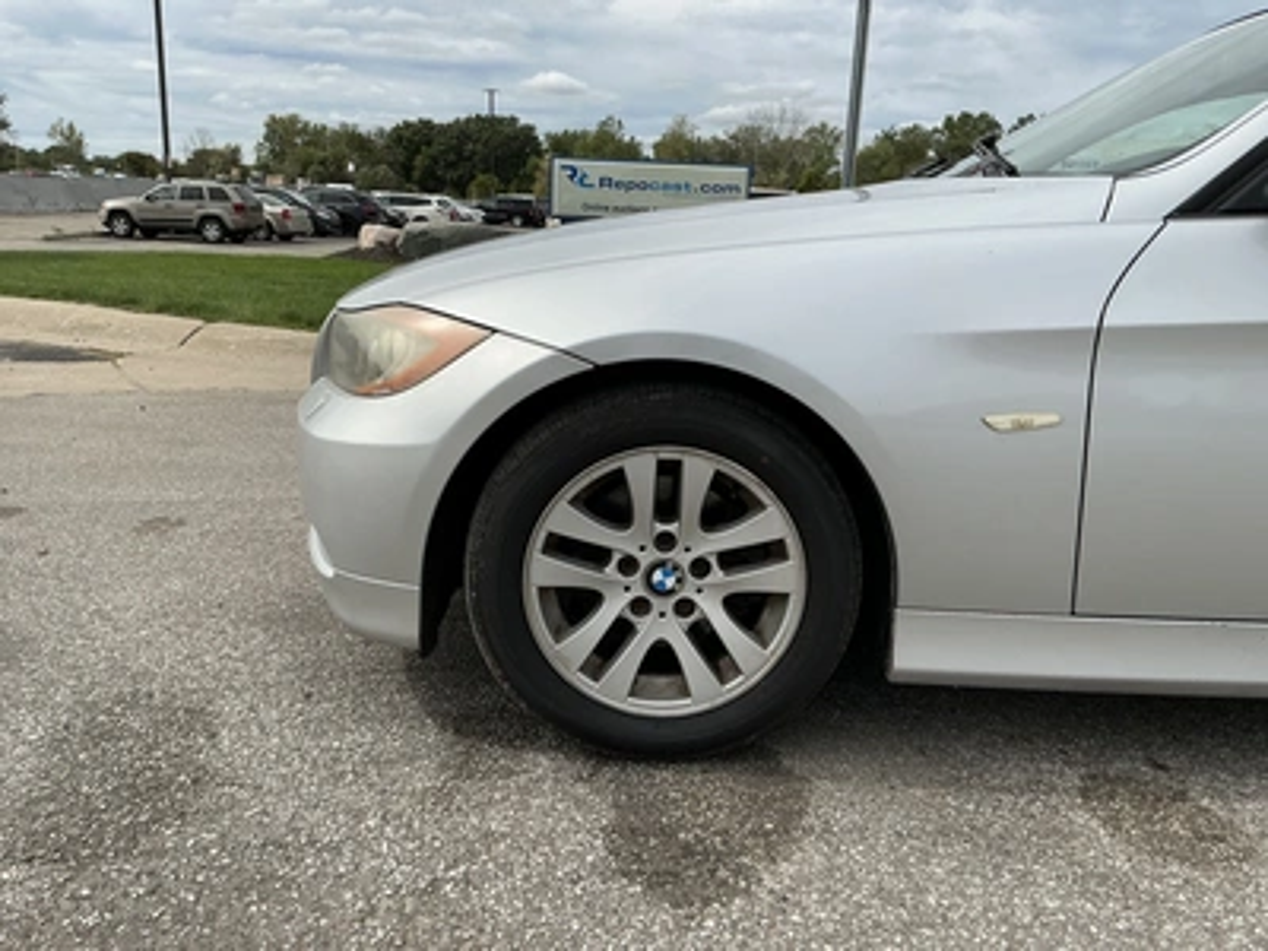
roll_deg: -1.4
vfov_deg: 49.7
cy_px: 476
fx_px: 1026
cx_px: 634
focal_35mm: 28
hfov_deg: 63.4
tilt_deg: -12.4
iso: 25
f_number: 1.8
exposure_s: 1/2667
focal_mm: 3
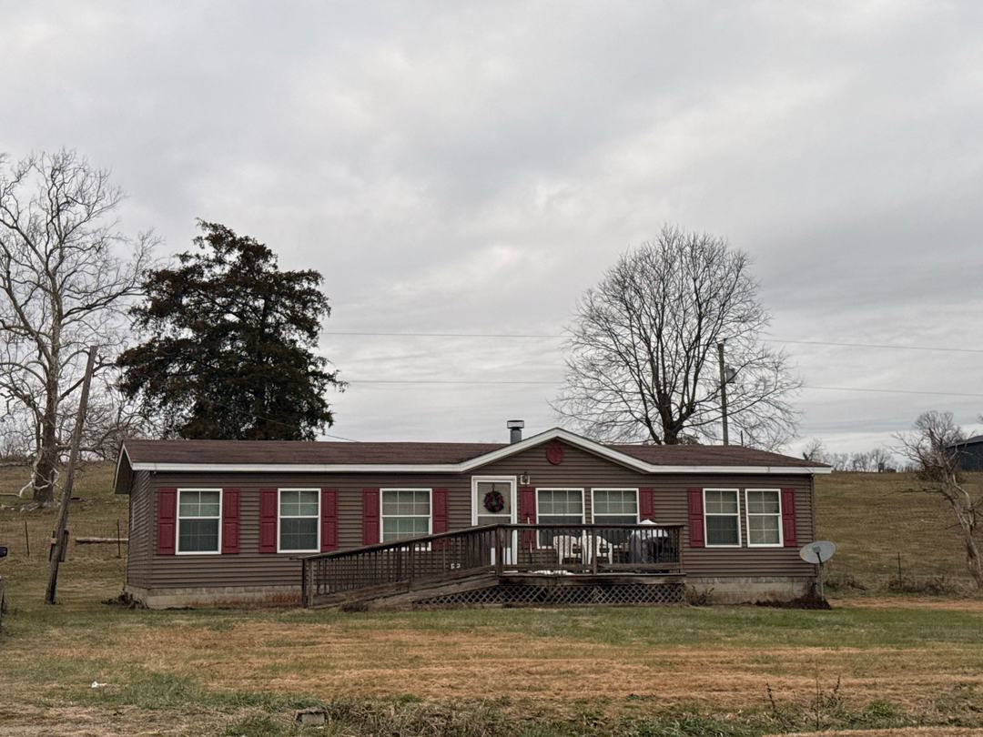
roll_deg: +0.4
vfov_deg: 30.3
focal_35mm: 48
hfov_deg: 39.7
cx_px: 492
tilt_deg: +5.9
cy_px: 368
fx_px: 1363
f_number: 1.78
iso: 64
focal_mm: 6.76
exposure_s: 1/2342
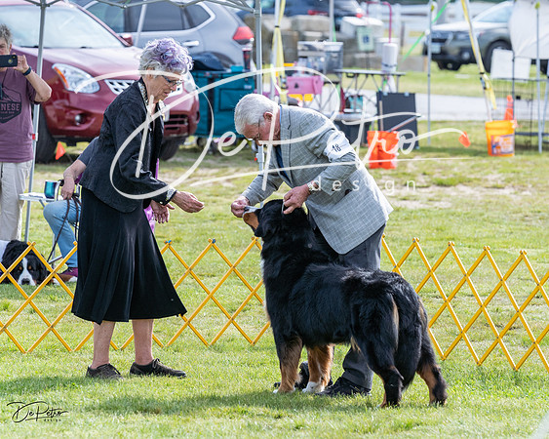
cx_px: 291
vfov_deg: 6.1
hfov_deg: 7.6
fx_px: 4131
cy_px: 196
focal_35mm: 254
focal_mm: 200
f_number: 5.6
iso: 640
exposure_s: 1/1250
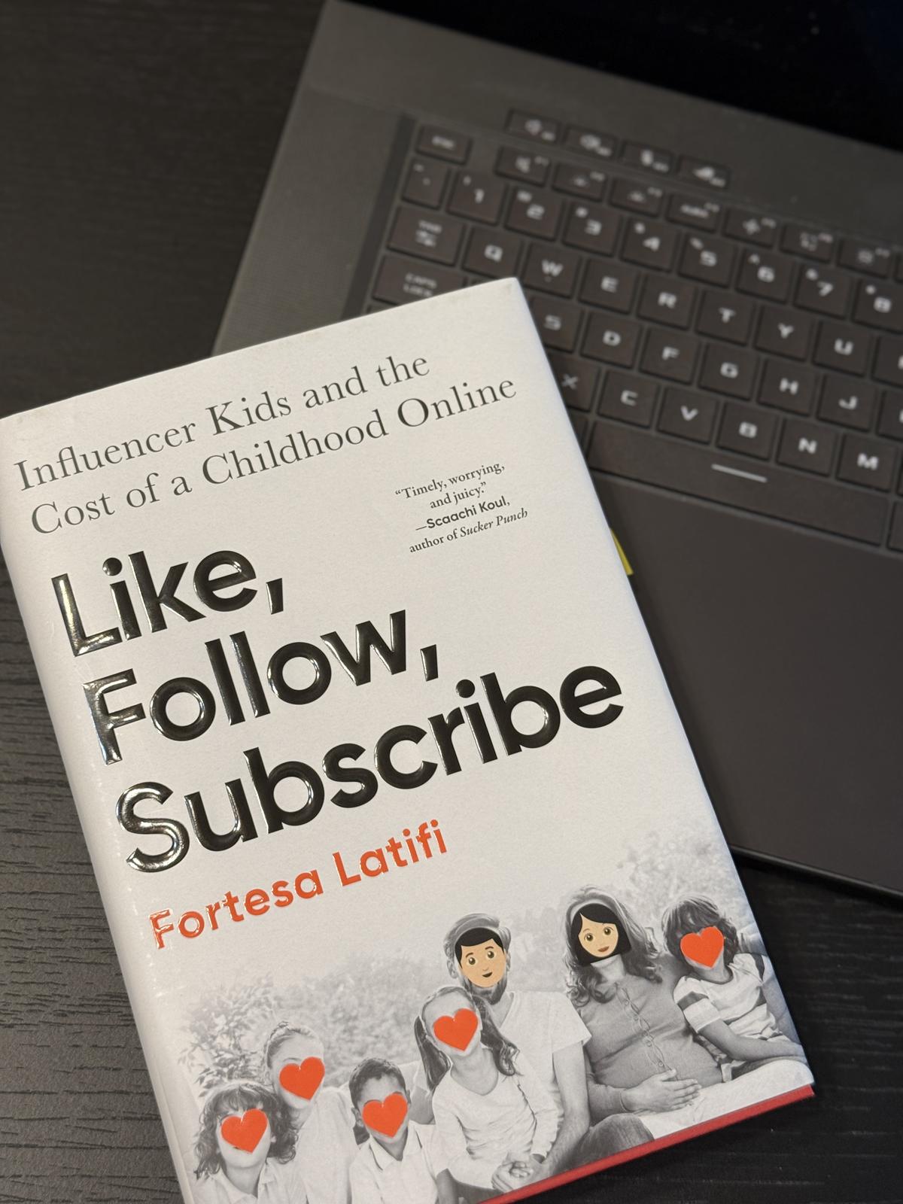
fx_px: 1670
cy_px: 602
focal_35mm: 48
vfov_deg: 39.7
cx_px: 452
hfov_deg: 30.3
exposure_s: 1/60
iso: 100
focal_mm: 6.76
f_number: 1.78
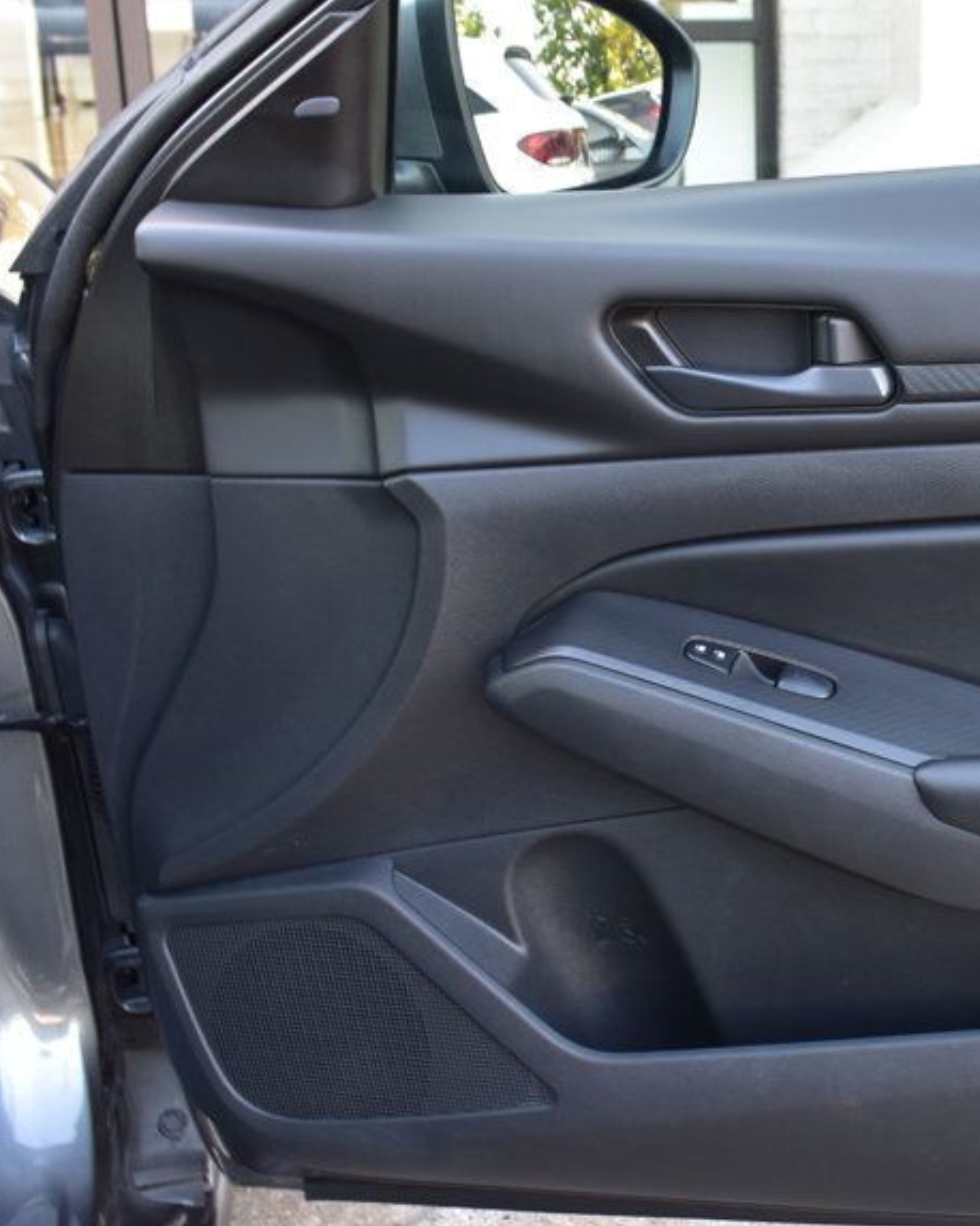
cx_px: 961
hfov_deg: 27.2
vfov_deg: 35.5
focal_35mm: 53
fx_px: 1917
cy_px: 586
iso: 400
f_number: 7.1
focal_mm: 21
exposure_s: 1/25
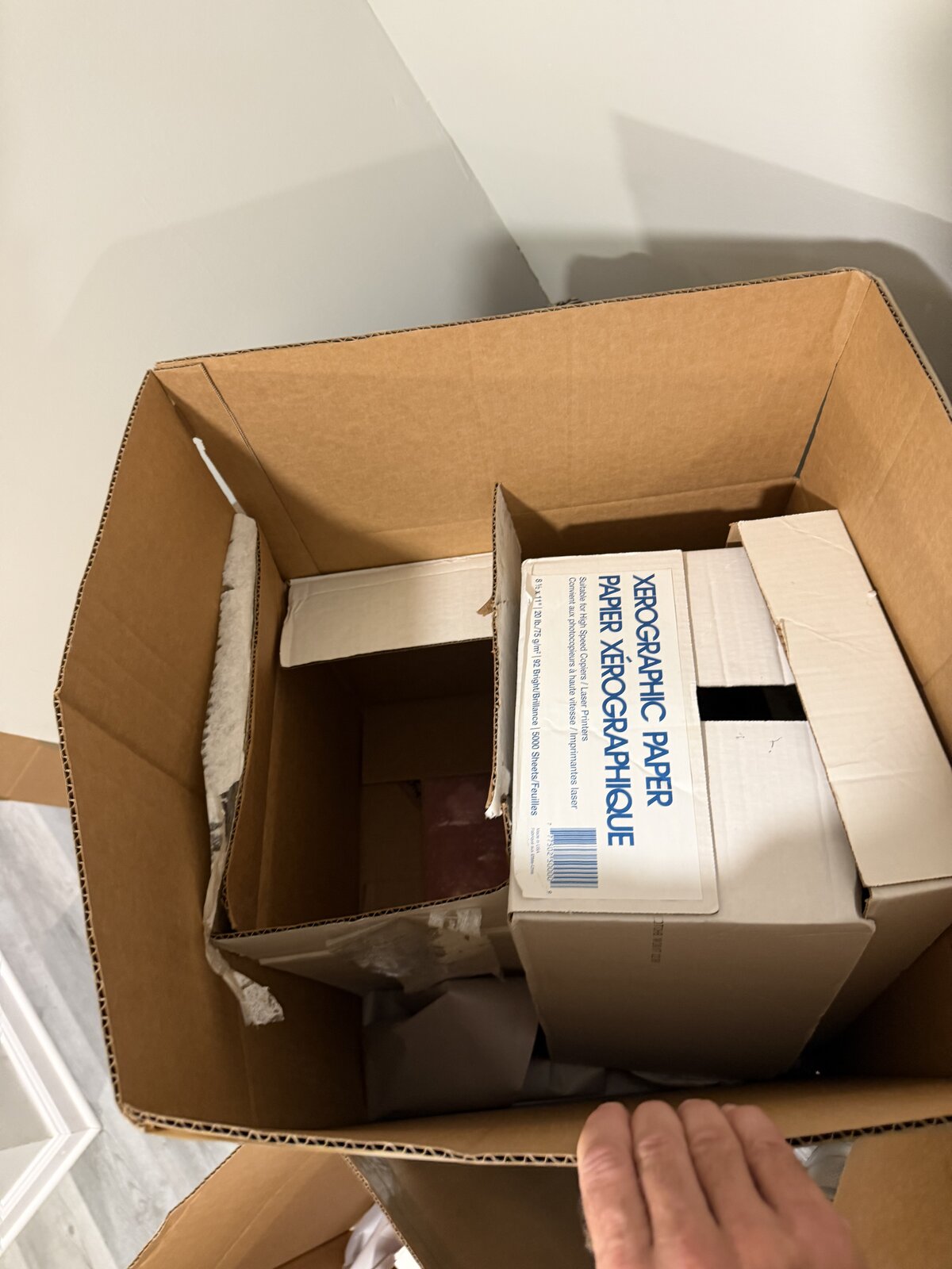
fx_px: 880
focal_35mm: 24
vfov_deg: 71.6
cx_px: 476
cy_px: 634
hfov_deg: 56.8
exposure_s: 1/60
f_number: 1.78
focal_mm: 6.76
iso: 400
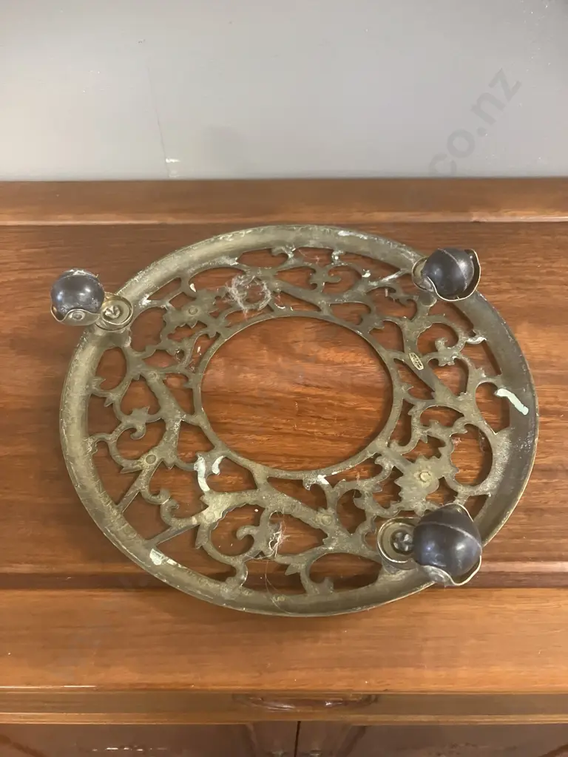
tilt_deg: -53.1
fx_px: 613
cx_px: 284
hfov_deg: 49.7
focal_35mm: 28
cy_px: 378
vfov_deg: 63.4
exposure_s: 1/30
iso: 400
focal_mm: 3.99
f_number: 1.8
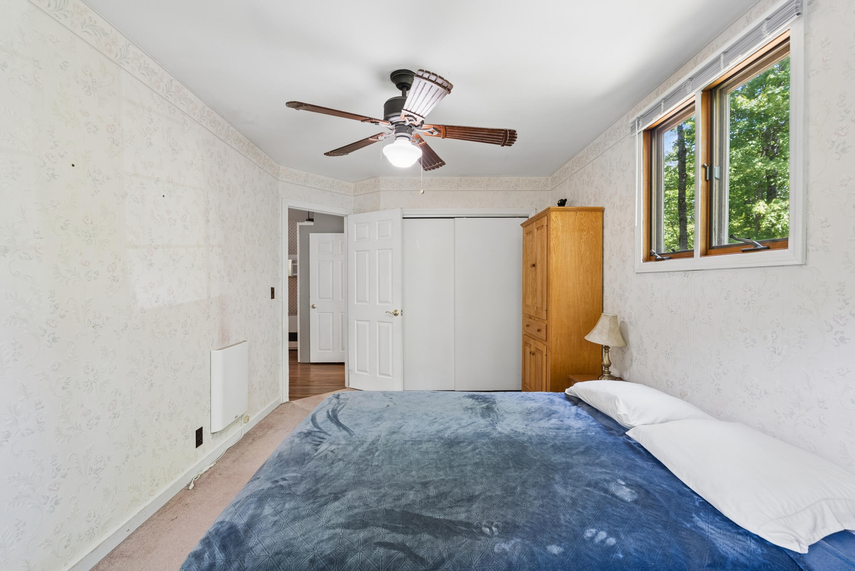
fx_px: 380
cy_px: 286
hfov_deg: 96.7
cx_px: 428
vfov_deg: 73.8
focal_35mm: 16
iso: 320
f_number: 7.1
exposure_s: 1/4
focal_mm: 16
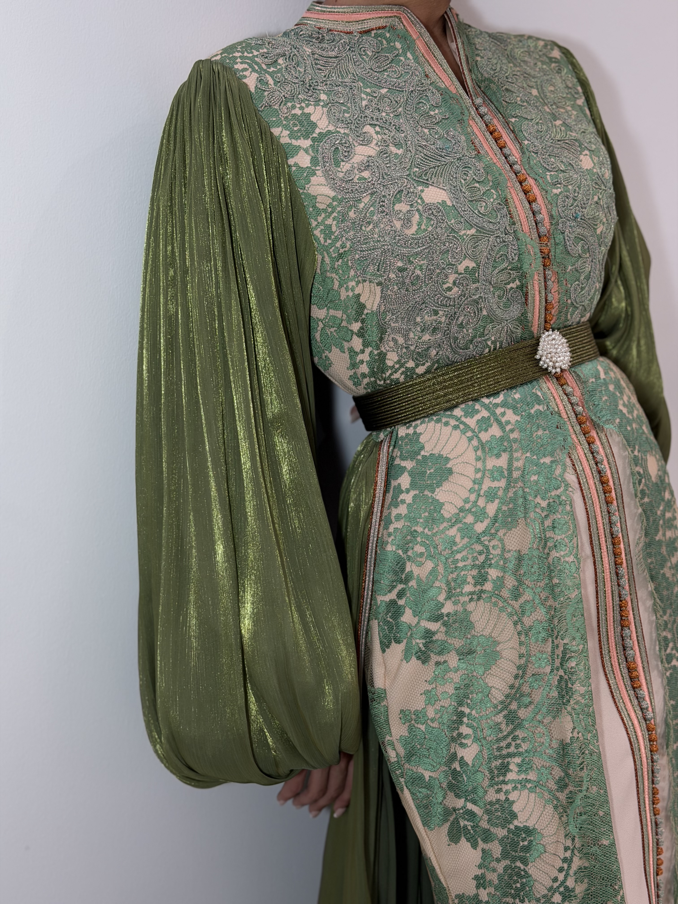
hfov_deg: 30.3
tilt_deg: -16.4
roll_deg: -0.6
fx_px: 1254
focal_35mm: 48
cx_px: 339
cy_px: 452
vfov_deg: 39.7
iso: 50
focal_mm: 6.76
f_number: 1.78
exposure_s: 1/163
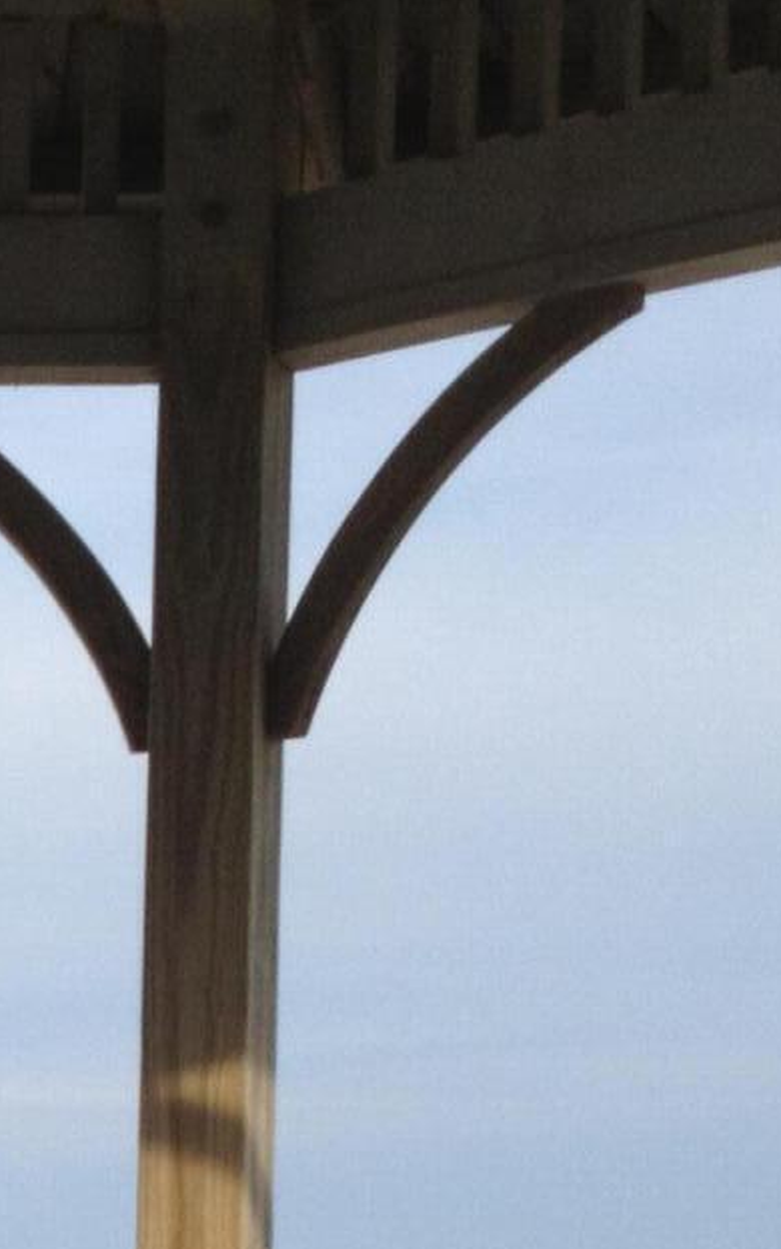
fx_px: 4053
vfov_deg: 17.1
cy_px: 1307
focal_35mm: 119
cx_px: -537
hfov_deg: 10.5
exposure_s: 1/1062
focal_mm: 4.28
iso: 64
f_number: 2.4
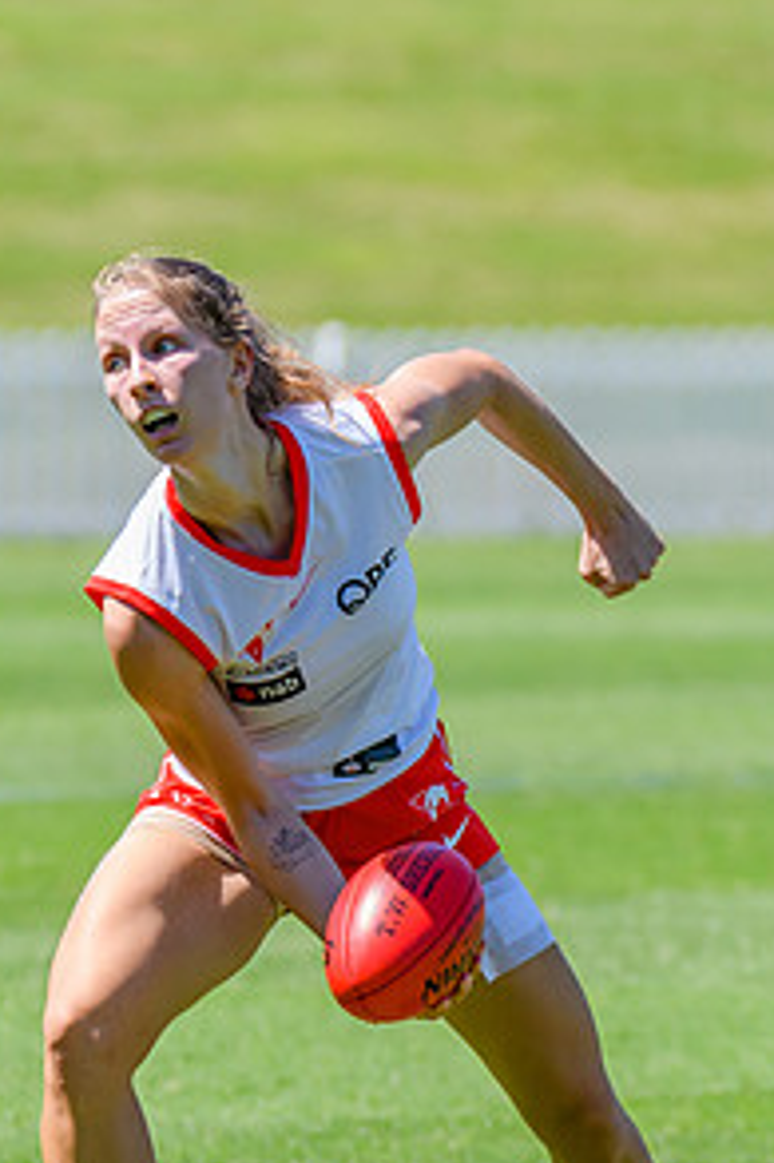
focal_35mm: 881
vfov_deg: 2.3
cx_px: 428
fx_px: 28444
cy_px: 641
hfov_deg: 1.6
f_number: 7.1
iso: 800
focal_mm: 280
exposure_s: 1/2000
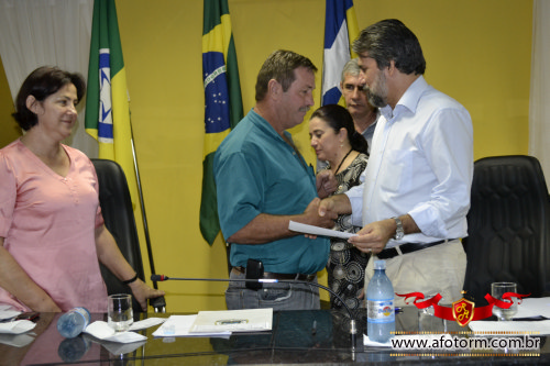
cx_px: 275
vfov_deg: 26.5
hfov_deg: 38.9
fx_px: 779
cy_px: 183
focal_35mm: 51
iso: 1800
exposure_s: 1/60
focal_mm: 34
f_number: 5
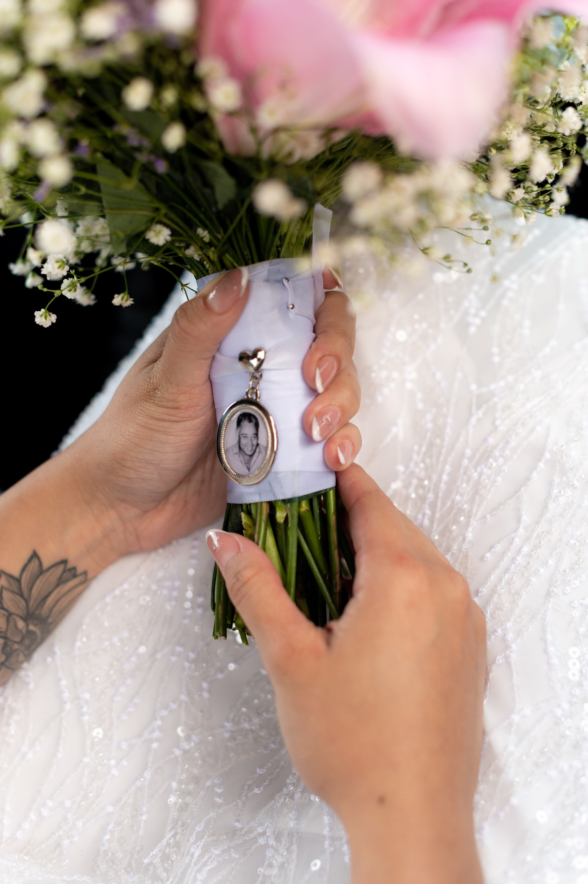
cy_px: 442
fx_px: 1227
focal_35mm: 50
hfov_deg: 27.0
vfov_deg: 39.6
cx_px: 294
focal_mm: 50
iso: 800
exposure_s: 1/640
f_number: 2.2
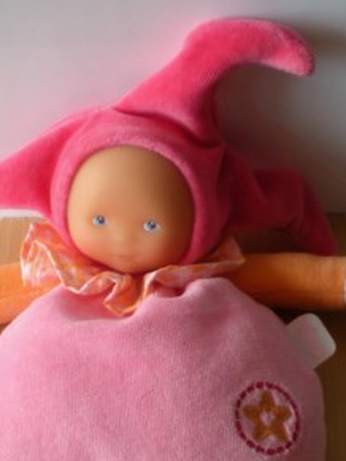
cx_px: 159
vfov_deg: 28.3
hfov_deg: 21.6
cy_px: 322
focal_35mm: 68
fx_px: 907
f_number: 3.1
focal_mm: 6.3
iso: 142
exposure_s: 1/60
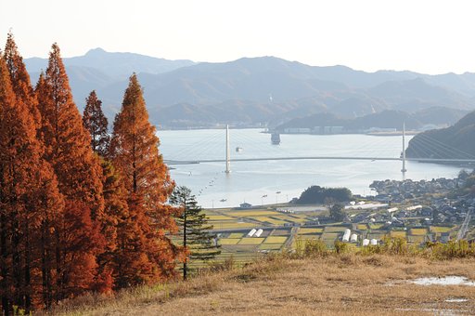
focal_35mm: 105
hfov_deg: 19.5
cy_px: 158
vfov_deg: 13.0
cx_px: 238
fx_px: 1384
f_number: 14
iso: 400
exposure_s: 1/125
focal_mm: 70
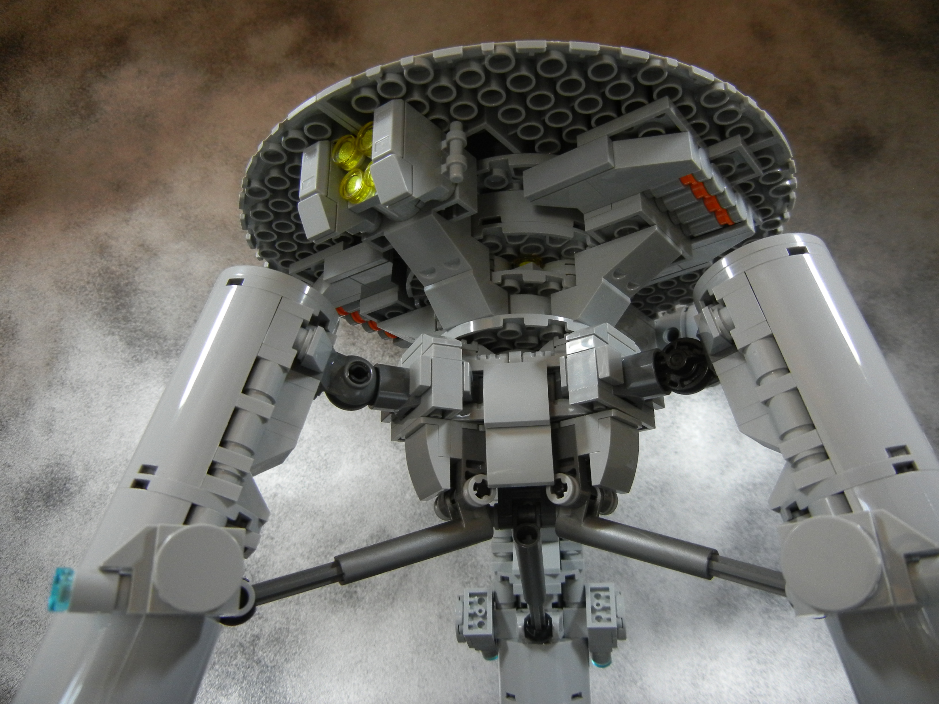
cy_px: 352
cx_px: 470
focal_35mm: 30
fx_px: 814
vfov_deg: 46.8
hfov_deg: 60.0
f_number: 3.5
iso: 400
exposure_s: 1/99.6
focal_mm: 5.4
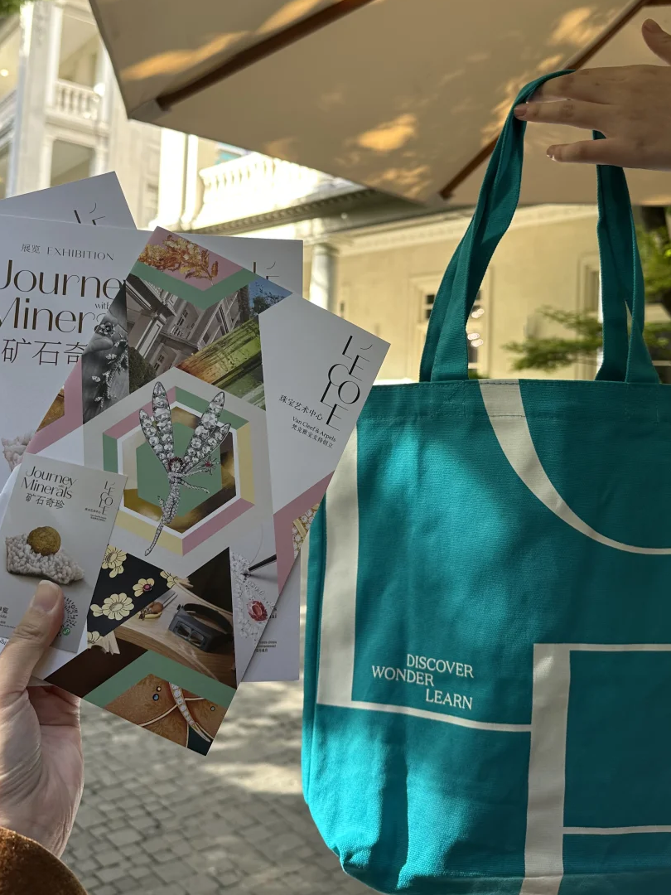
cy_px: 346
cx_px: 327
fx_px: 827
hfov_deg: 44.2
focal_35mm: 32
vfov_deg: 56.3
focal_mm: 6.86
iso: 80
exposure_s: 1/170
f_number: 1.78
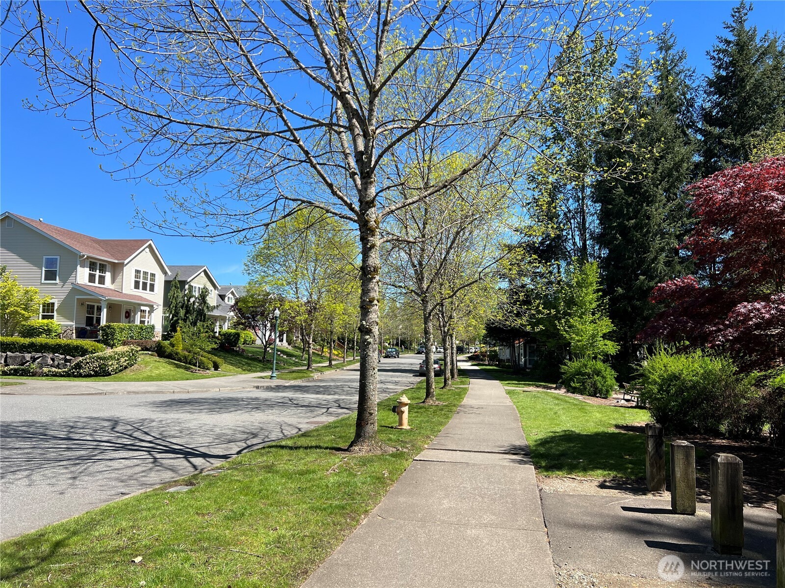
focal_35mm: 26
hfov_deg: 67.3
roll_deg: -1.5
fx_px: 590
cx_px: 392
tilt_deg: +4.9
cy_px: 294
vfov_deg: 53.1
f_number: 1.5
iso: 50
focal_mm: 5.7
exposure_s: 1/2404
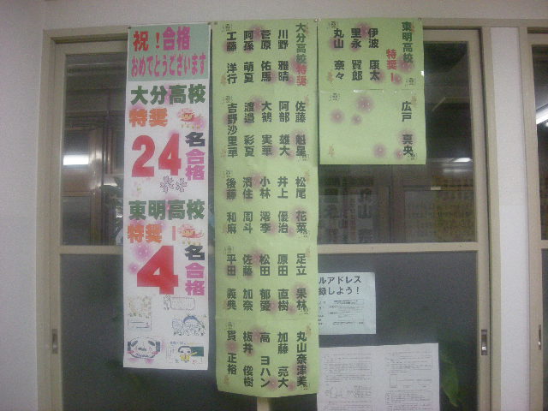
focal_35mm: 35
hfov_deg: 52.6
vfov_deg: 40.7
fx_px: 554
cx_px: 274
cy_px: 206
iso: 384
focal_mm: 5.7
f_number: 2.8
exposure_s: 1/60
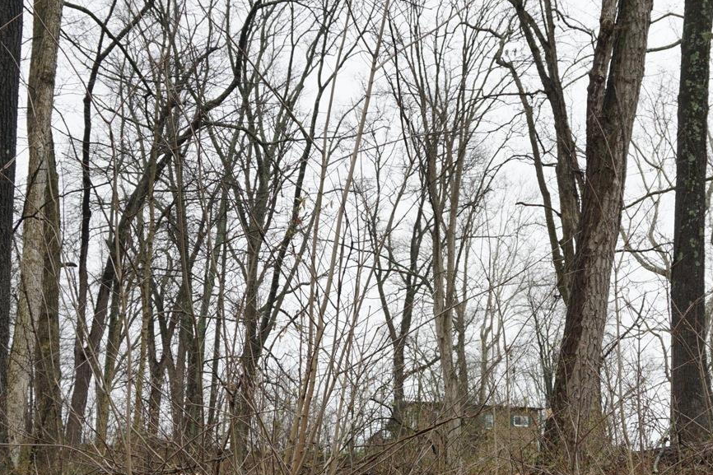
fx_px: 1208
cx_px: 418
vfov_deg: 22.0
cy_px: 382
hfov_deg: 32.8
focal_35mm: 61
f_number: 5.6
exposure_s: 1/60
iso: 100
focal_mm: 22
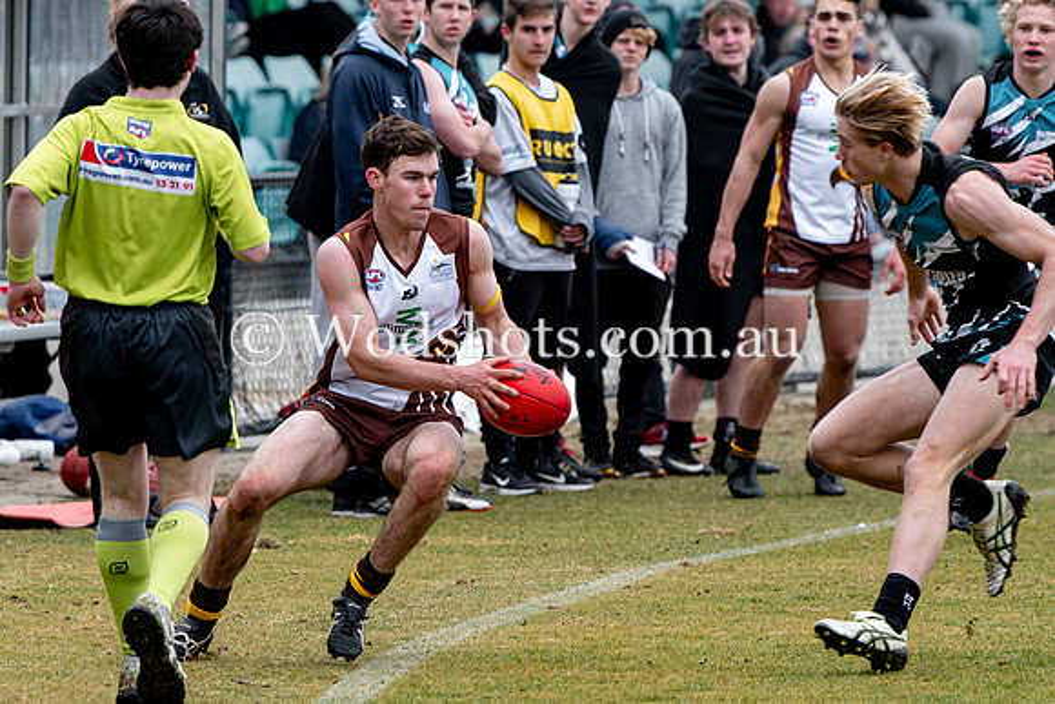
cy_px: 298
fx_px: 14058
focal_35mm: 480
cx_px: 431
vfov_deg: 2.9
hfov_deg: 4.3
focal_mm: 185
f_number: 4
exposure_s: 1/800
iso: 400
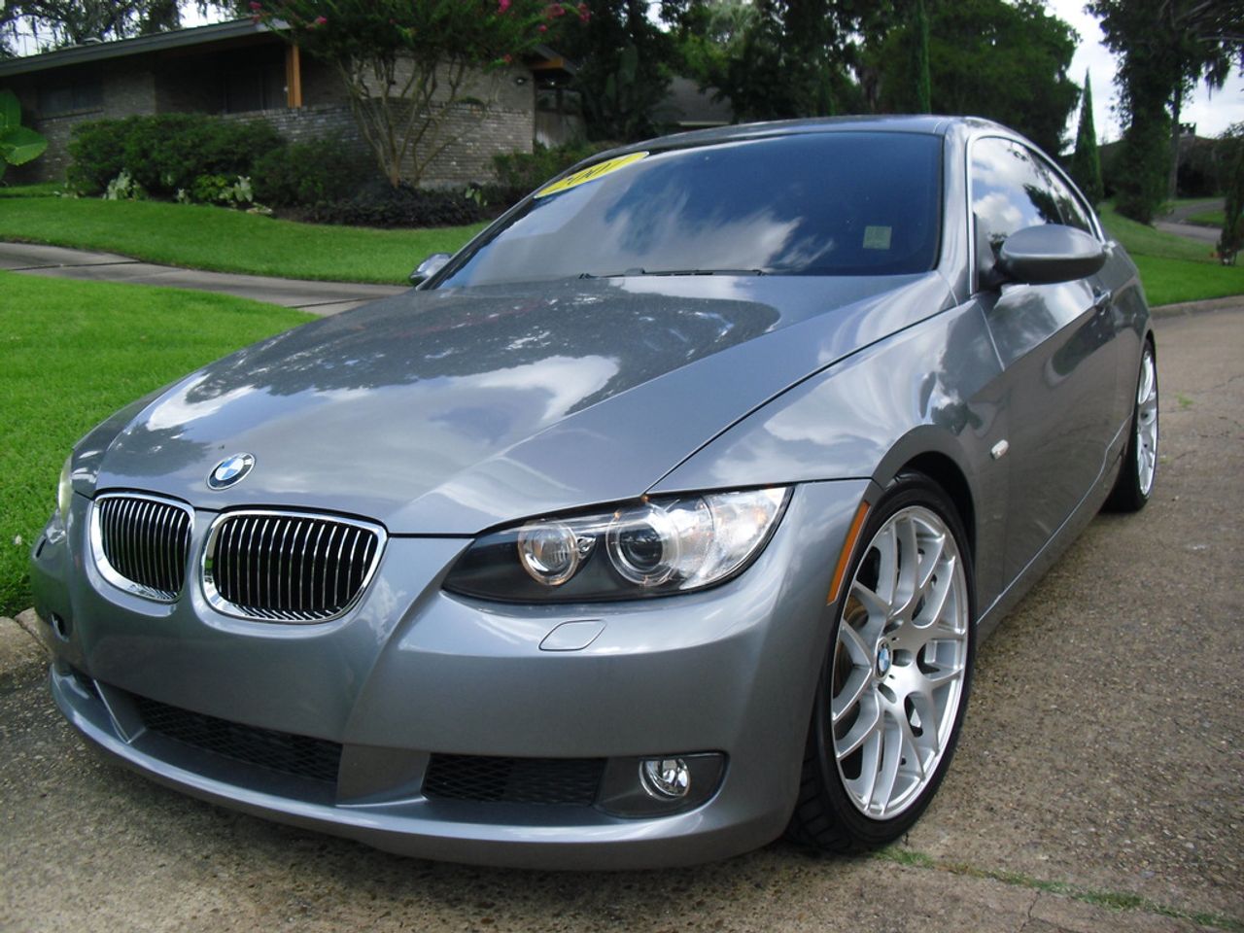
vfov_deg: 39.7
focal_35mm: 36
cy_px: 466
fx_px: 1294
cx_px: 622
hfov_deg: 51.4
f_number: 7.8
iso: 100
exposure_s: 1/100
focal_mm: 6.3
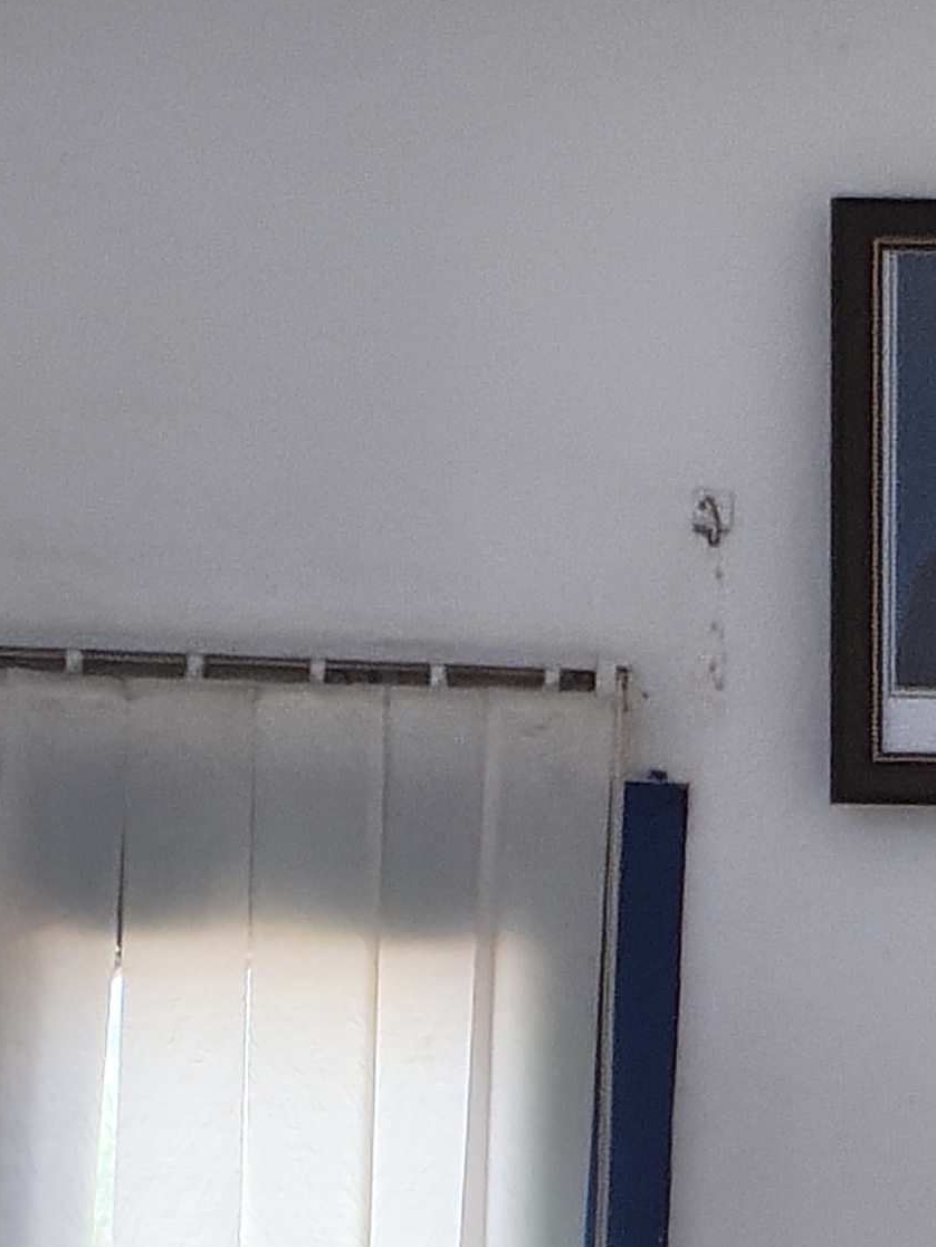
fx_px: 7930
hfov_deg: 6.7
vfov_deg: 8.9
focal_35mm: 220
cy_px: 1280
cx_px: 918
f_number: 1.88
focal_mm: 5.56
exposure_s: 1/100
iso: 1138
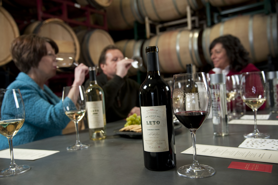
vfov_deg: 38.8
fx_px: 262
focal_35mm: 34
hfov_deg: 55.8
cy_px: 92
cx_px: 139
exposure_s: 1/50
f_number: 4.5
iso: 400
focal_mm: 34
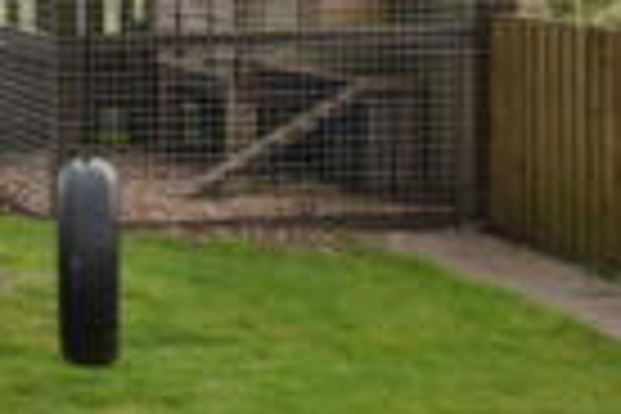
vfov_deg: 9.5
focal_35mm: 142
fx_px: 2449
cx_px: -556
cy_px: -61
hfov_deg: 12.9
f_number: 7.1
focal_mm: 20
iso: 400
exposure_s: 1/200
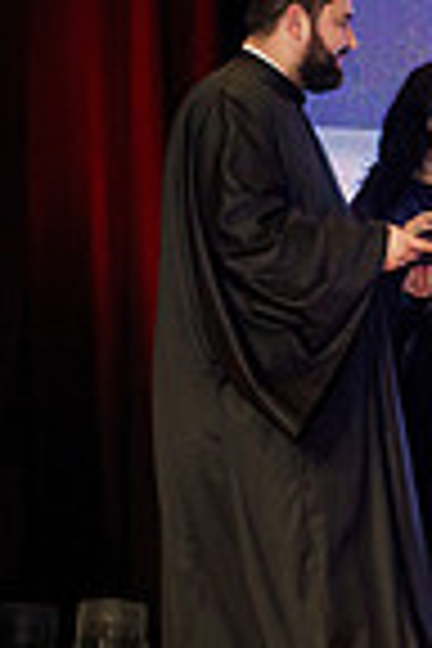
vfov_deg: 16.9
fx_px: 2178
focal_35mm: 121
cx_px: 662
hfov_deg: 10.9
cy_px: 287
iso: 2500
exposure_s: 1/250
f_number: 4
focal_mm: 30
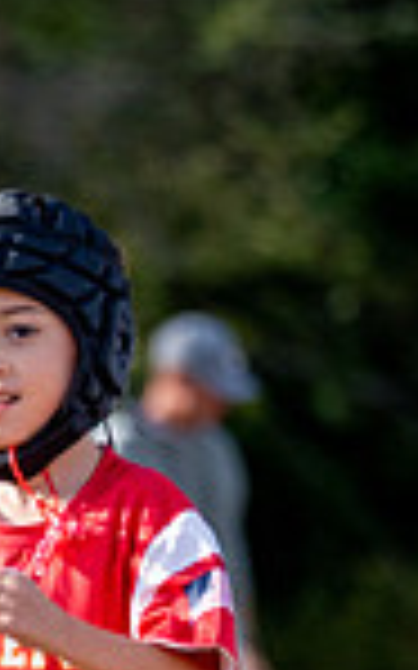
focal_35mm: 671
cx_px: -930
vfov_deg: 3.1
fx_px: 12242
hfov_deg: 1.9
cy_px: 740
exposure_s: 1/4000
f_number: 2.8
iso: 250
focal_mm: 118
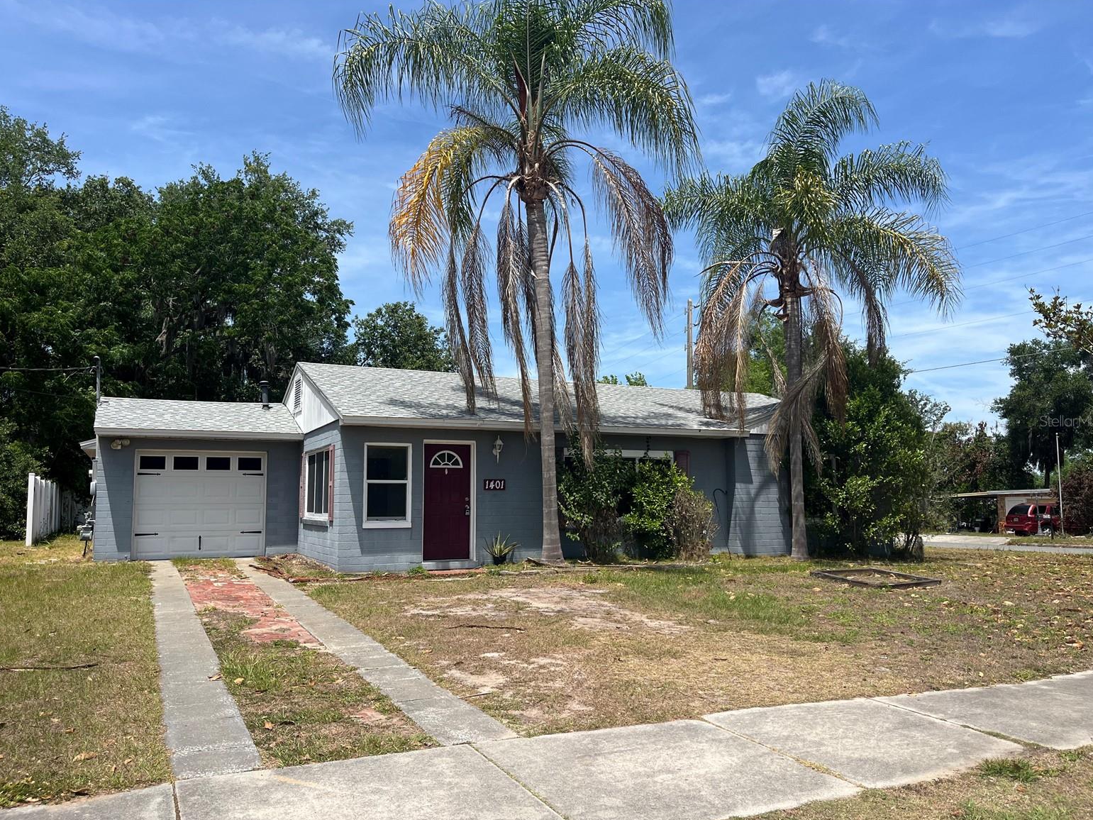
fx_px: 853
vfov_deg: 51.4
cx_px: 539
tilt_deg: +4.8
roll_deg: +0.6
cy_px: 421
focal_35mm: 27
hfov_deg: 65.3
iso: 50
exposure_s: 1/3413
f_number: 1.6
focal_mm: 5.1
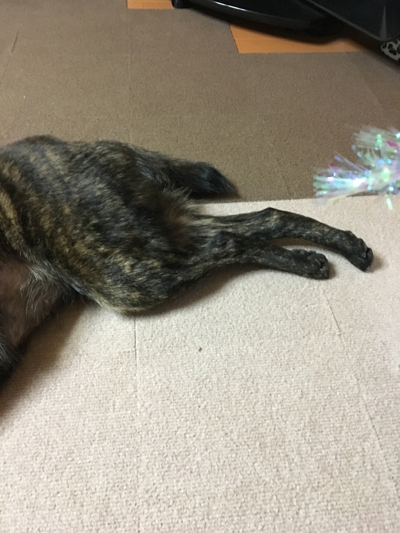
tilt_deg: -49.4
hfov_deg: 48.2
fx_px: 447
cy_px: 266
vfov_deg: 61.7
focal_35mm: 29
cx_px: 200
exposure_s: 1/15
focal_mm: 4.15
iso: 320
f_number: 2.2
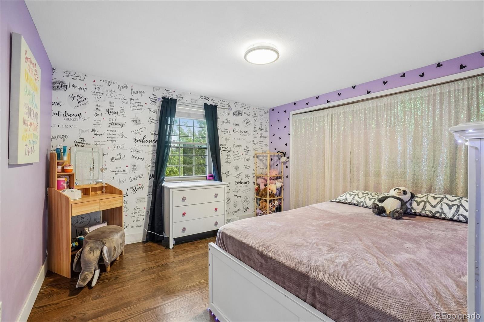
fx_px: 202
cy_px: 161
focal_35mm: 15
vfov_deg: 77.3
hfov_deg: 100.4
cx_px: 242
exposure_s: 1/10
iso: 400
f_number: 8
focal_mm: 10
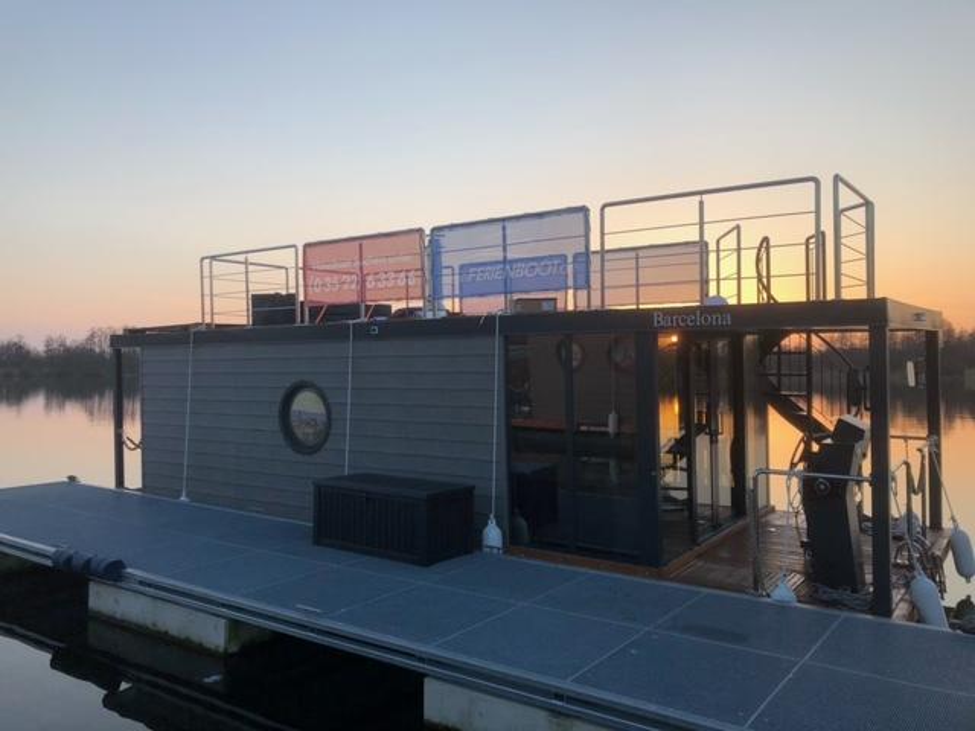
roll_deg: +0.0
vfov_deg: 49.7
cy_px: 366
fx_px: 789
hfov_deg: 63.4
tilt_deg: -0.4
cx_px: 488
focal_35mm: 28
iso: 20
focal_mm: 3.99
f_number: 1.8
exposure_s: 1/466
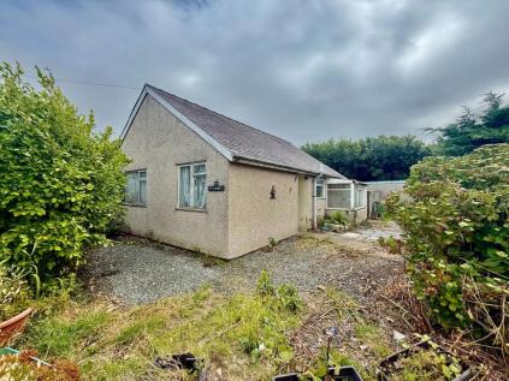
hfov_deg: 102.1
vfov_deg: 85.6
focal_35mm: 14
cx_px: 254
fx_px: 206
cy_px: 190
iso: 50
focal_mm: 2.22
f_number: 2.2
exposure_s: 1/1211
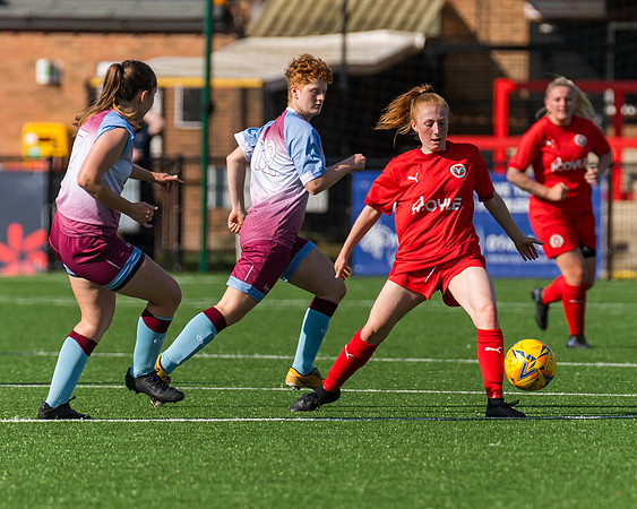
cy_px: 290
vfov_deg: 2.5
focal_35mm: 625
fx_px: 11785
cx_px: 360
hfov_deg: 3.1
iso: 400
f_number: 4
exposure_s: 1/4000
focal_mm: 300
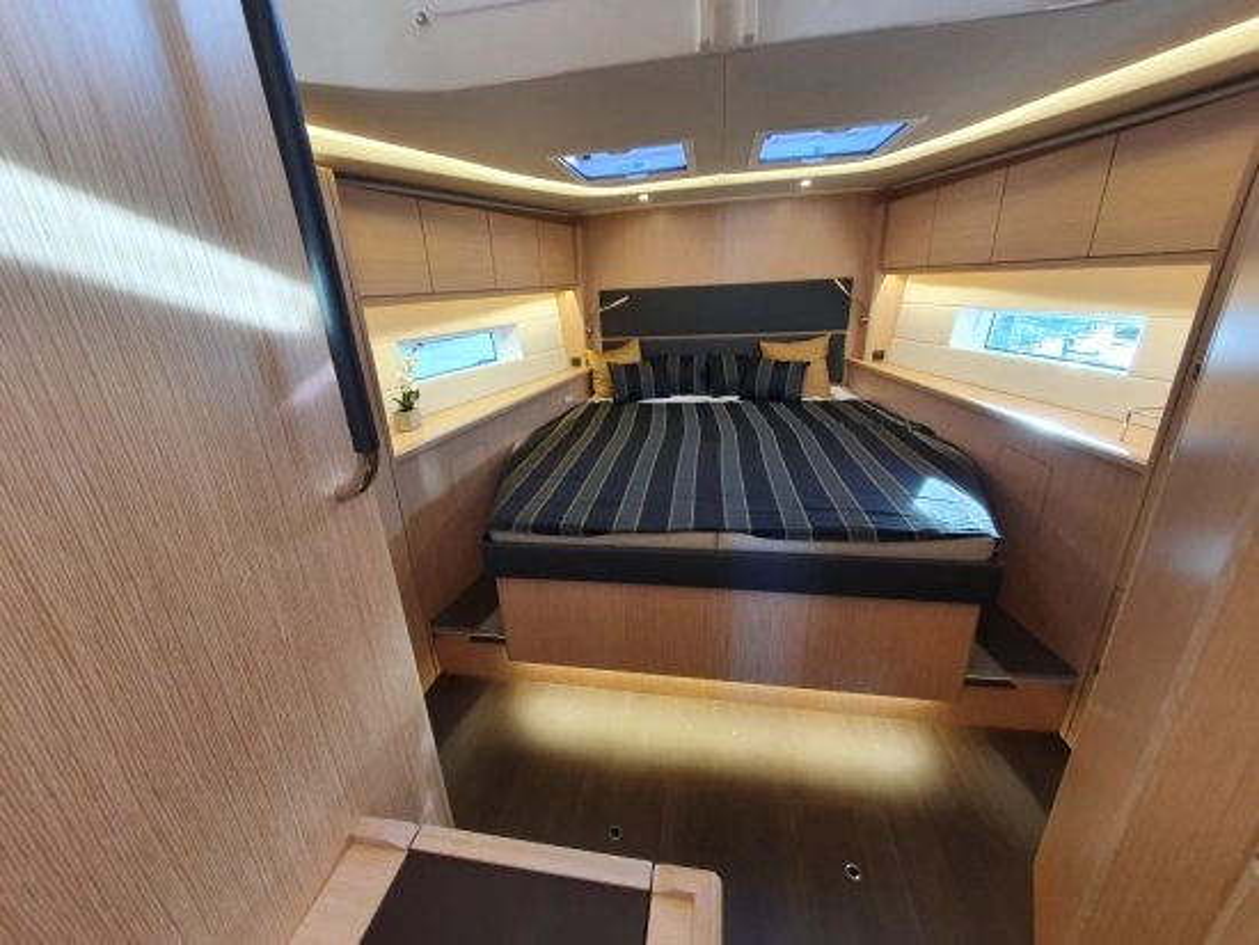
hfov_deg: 106.2
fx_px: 473
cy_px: 472
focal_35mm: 13
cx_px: 630
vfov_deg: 90.0
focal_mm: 1.8
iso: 125
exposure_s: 1/50
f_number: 2.2
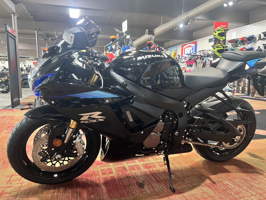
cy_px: 100
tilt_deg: -8.1
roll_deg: -0.1
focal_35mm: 26
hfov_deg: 67.3
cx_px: 133
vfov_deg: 53.1
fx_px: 200
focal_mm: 5.7
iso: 400
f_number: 1.5
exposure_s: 1/40
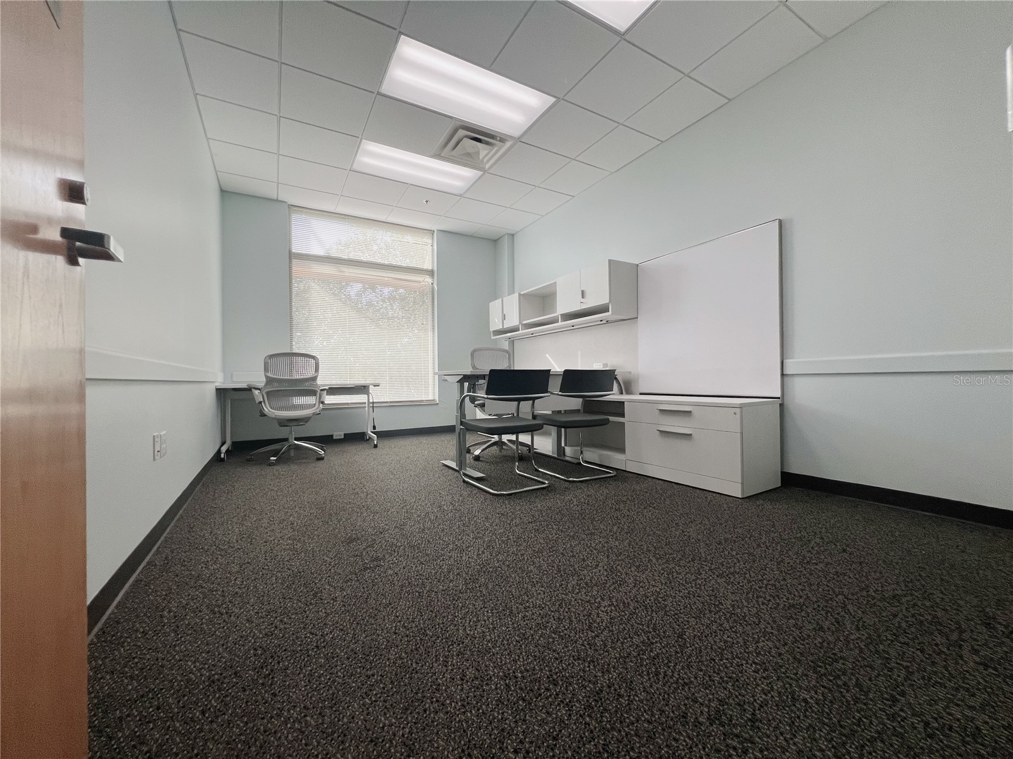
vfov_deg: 89.9
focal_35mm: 13
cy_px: 380
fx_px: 380
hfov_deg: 106.2
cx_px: 506
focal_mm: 1.57
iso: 125
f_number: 1.8
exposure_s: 1/120
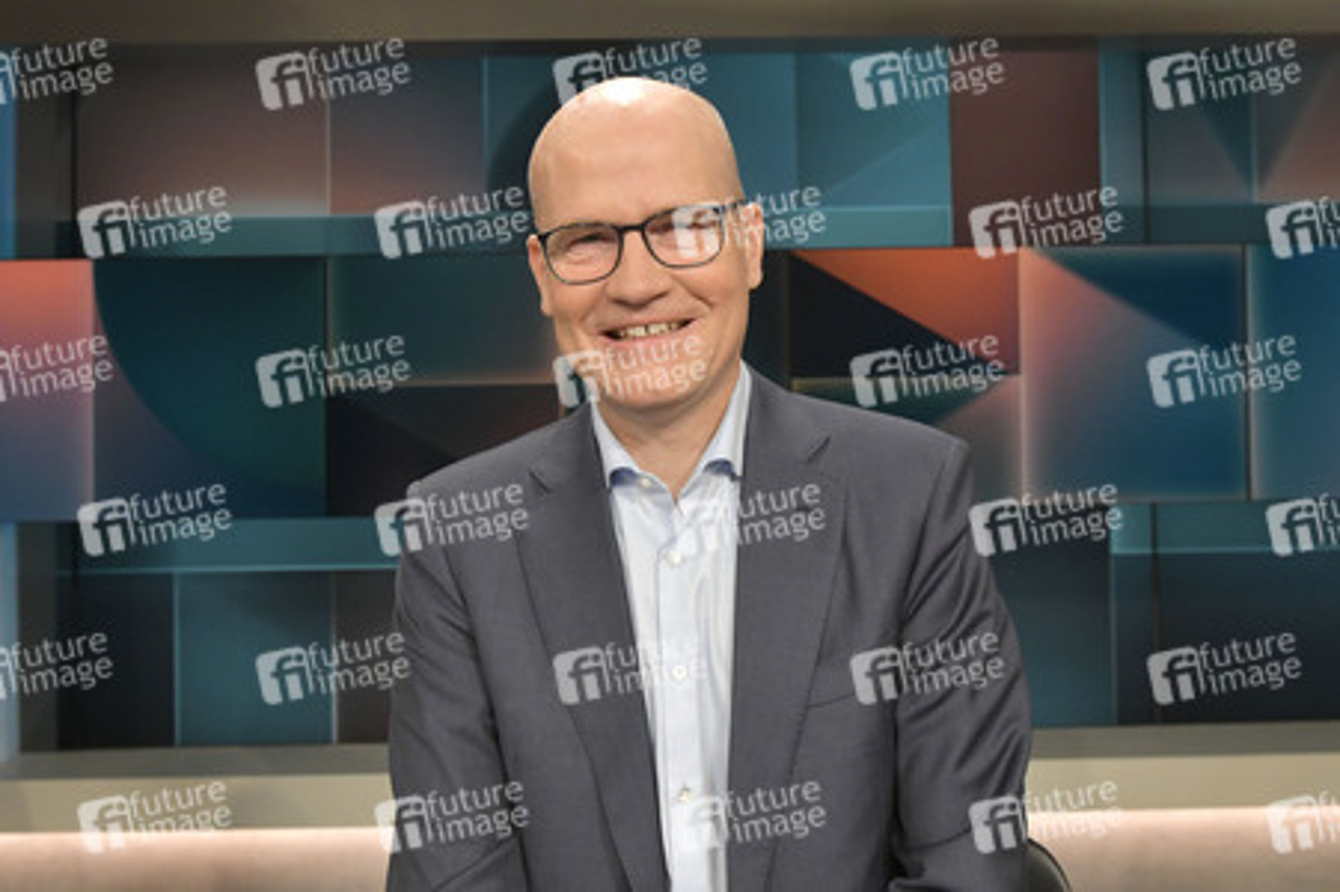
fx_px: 1153
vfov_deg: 42.3
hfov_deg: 60.3
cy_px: 446
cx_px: 670
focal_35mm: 31
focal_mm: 31
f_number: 6.3
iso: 2500
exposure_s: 1/200
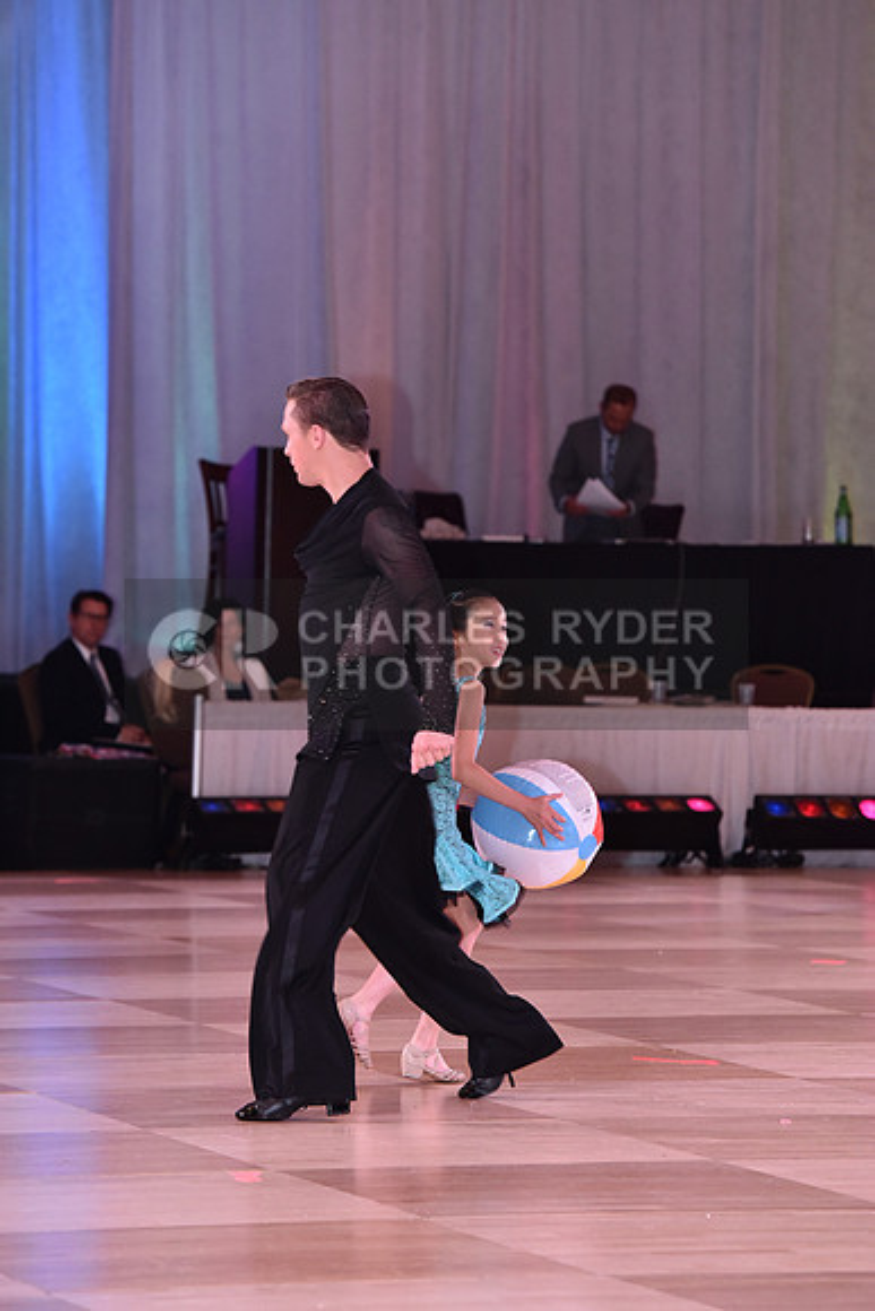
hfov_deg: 8.6
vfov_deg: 12.8
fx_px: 5829
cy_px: 656
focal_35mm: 160
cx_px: 438
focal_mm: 160
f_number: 5.6
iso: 2000
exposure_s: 1/250
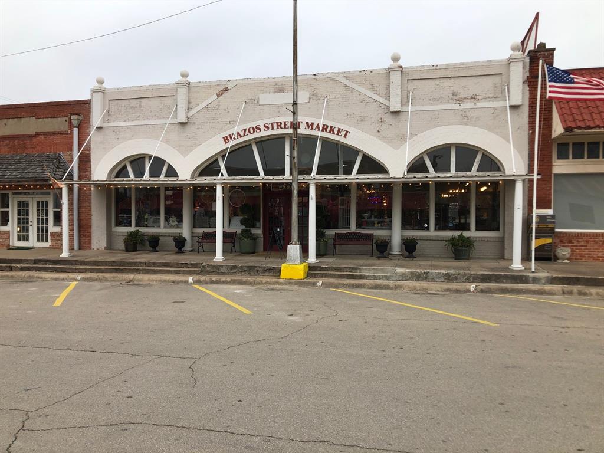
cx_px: 302
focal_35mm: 28
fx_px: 489
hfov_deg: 63.4
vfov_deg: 49.7
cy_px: 226
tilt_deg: -2.3
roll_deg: -0.8
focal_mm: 3.99
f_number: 1.8
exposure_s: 1/410
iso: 20
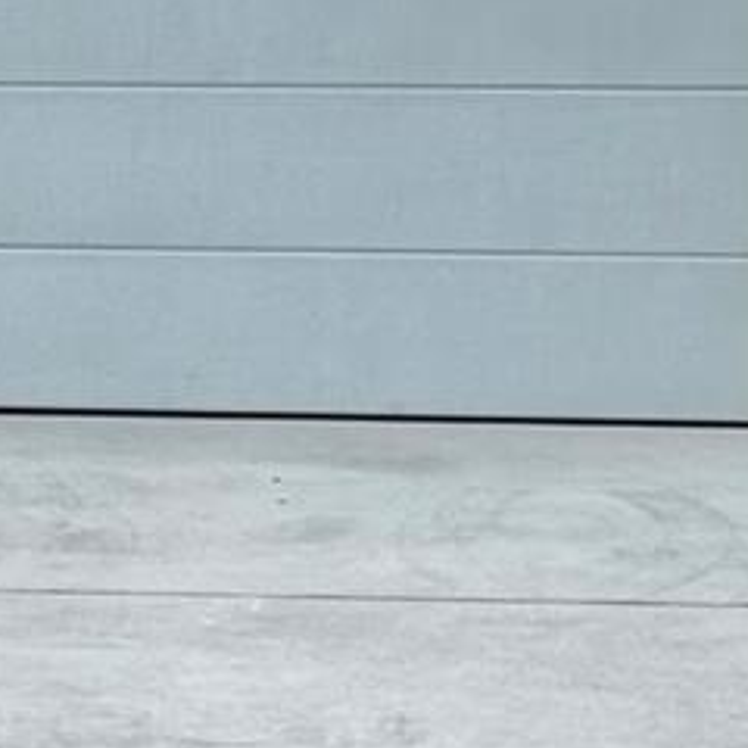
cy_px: 411
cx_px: -1166
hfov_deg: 5.9
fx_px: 6919
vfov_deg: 6.2
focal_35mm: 283
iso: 80
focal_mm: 6.76
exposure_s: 1/1754
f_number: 1.78
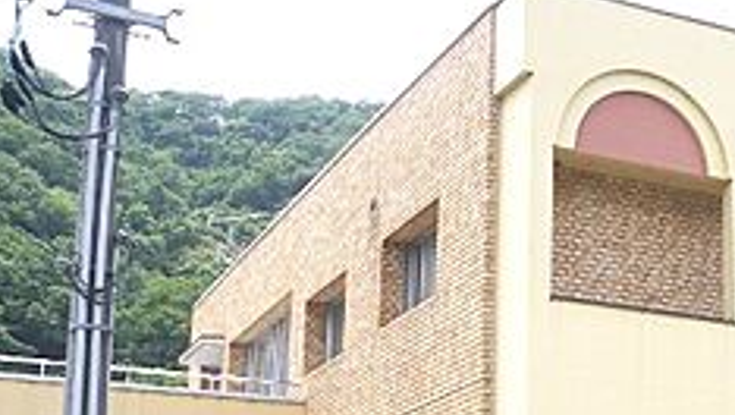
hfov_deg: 28.8
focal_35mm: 71
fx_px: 1385
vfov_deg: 16.6
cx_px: 628
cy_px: 428
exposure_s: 1/320
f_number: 3.5
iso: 64
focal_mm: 6.3
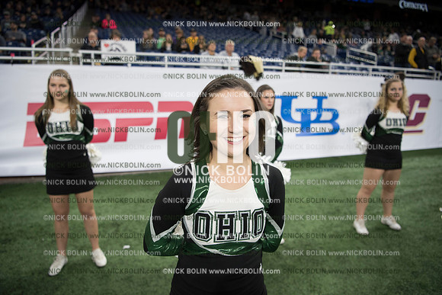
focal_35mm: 24
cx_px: 221
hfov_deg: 73.7
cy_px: 148
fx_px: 295
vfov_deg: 53.2
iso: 1250
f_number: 2.8
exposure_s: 1/800
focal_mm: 24
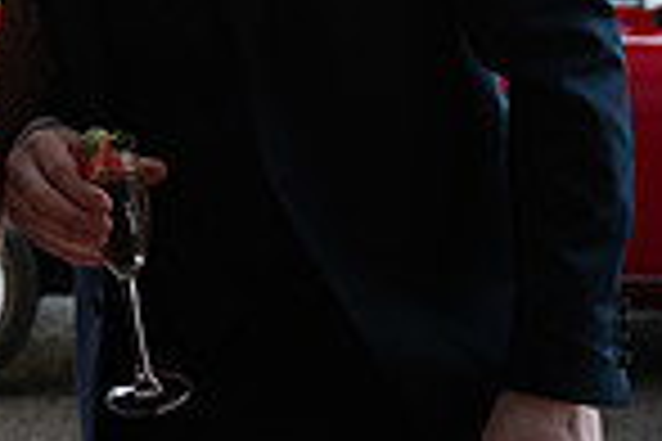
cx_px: 14
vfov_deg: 7.7
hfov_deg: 11.5
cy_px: -7
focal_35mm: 177
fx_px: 3255
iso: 640
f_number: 3.5
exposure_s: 1/160
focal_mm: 45
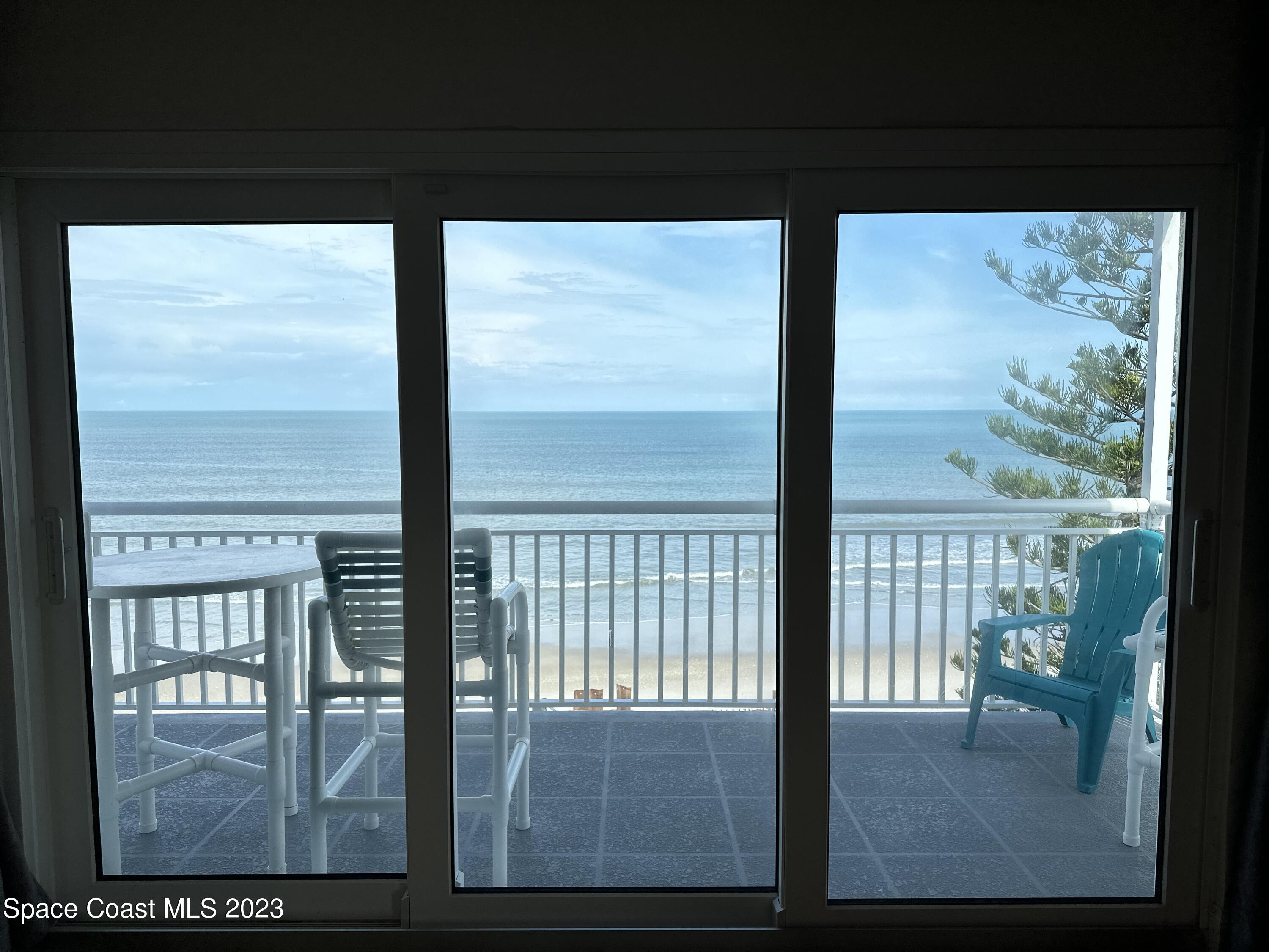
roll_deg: -0.1
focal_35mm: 24
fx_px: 880
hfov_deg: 71.6
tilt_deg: -5.3
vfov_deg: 56.8
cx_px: 634
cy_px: 476
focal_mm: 6.86
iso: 80
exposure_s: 1/1613
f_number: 1.78
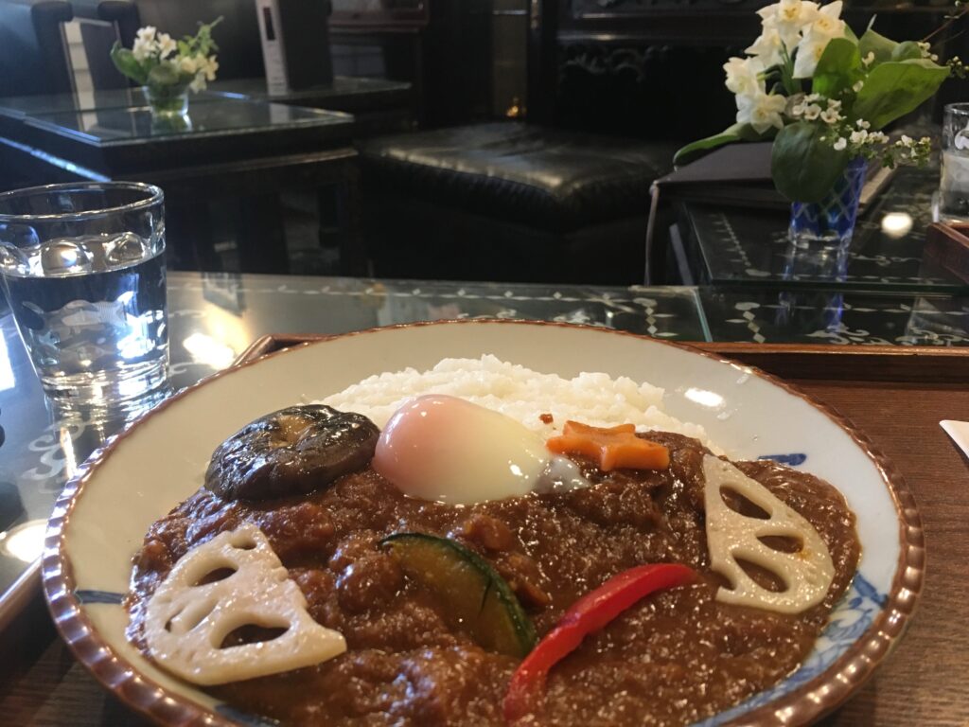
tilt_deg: -23.6
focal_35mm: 29
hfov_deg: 61.7
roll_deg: +1.1
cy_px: 364
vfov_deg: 48.2
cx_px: 484
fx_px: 812
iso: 160
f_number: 2.2
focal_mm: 4.15
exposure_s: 1/30
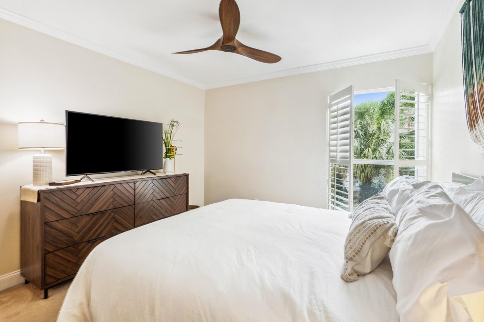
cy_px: 156
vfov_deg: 73.7
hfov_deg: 96.7
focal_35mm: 16
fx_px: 215
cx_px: 252
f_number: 8
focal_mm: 10
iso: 250
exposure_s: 1/13
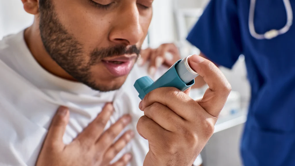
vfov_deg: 32.0
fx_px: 289
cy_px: 86
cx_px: 148
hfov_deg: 54.0
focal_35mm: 37
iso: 400
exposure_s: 1/200
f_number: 4
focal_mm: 35
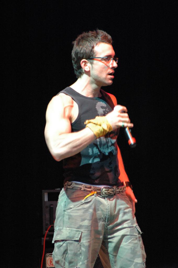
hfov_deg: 3.0
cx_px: 89
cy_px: 134
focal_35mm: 450
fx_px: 3346
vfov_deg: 4.6
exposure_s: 1/100
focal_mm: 300
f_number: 5.6
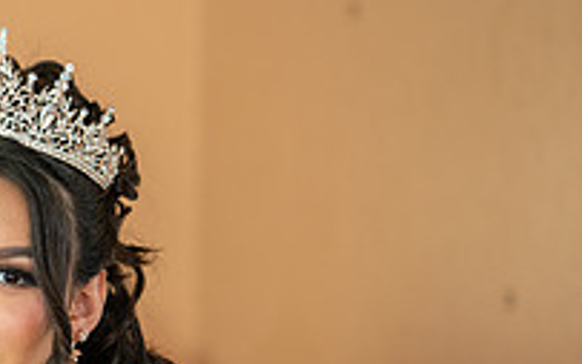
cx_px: -244
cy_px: 431
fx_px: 3935
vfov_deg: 5.3
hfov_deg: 8.3
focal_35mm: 248
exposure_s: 1/100
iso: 640
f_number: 2
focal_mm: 85
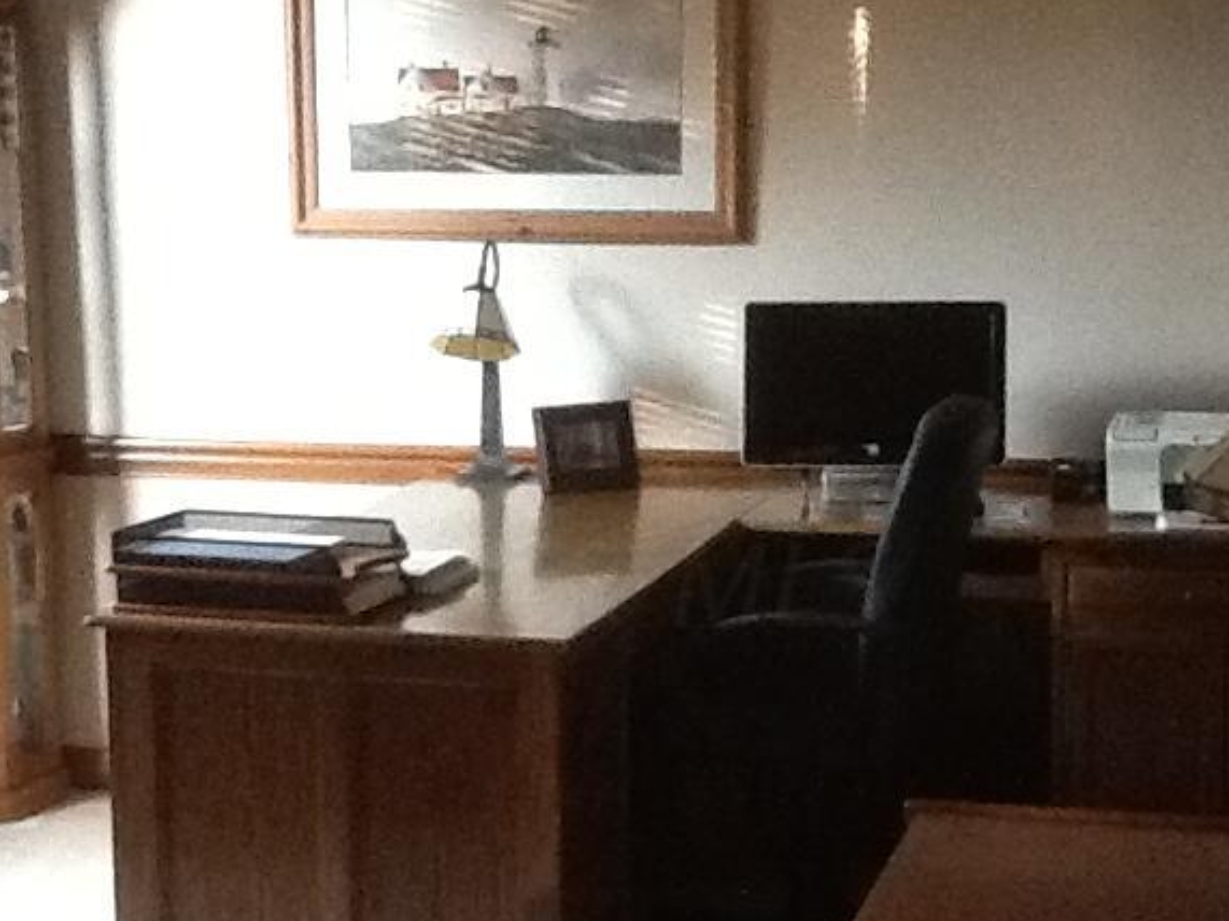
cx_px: 687
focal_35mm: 74
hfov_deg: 26.3
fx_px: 2627
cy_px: 583
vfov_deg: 19.9
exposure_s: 1/15
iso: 320
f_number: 2.4
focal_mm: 2.03
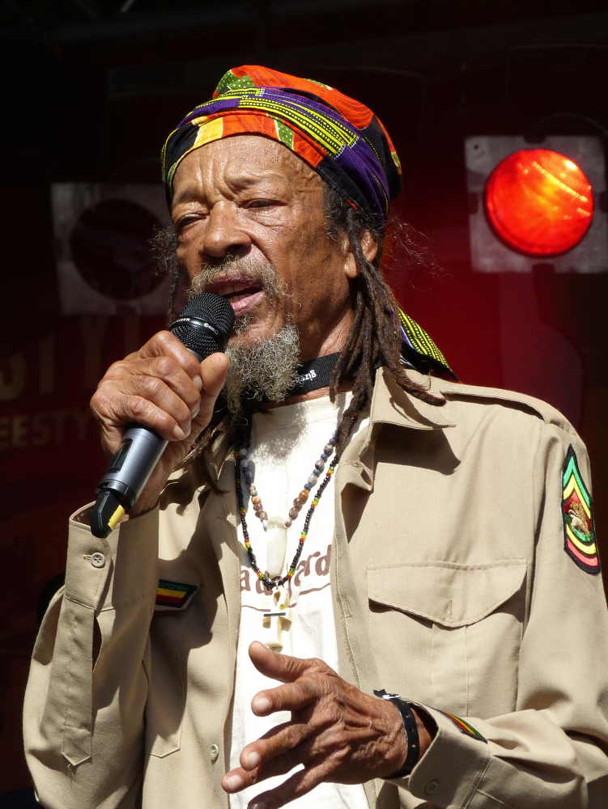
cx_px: 304
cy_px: 404
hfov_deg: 7.9
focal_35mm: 189
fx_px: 4422
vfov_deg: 10.5
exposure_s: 1/800
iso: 100
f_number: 4
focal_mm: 34
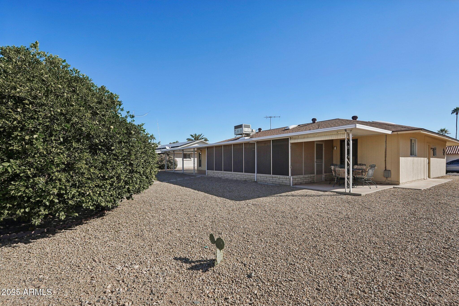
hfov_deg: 96.7
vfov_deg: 73.7
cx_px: 230
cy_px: 153
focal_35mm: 16
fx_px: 204
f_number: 8
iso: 400
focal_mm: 16
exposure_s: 1/1250
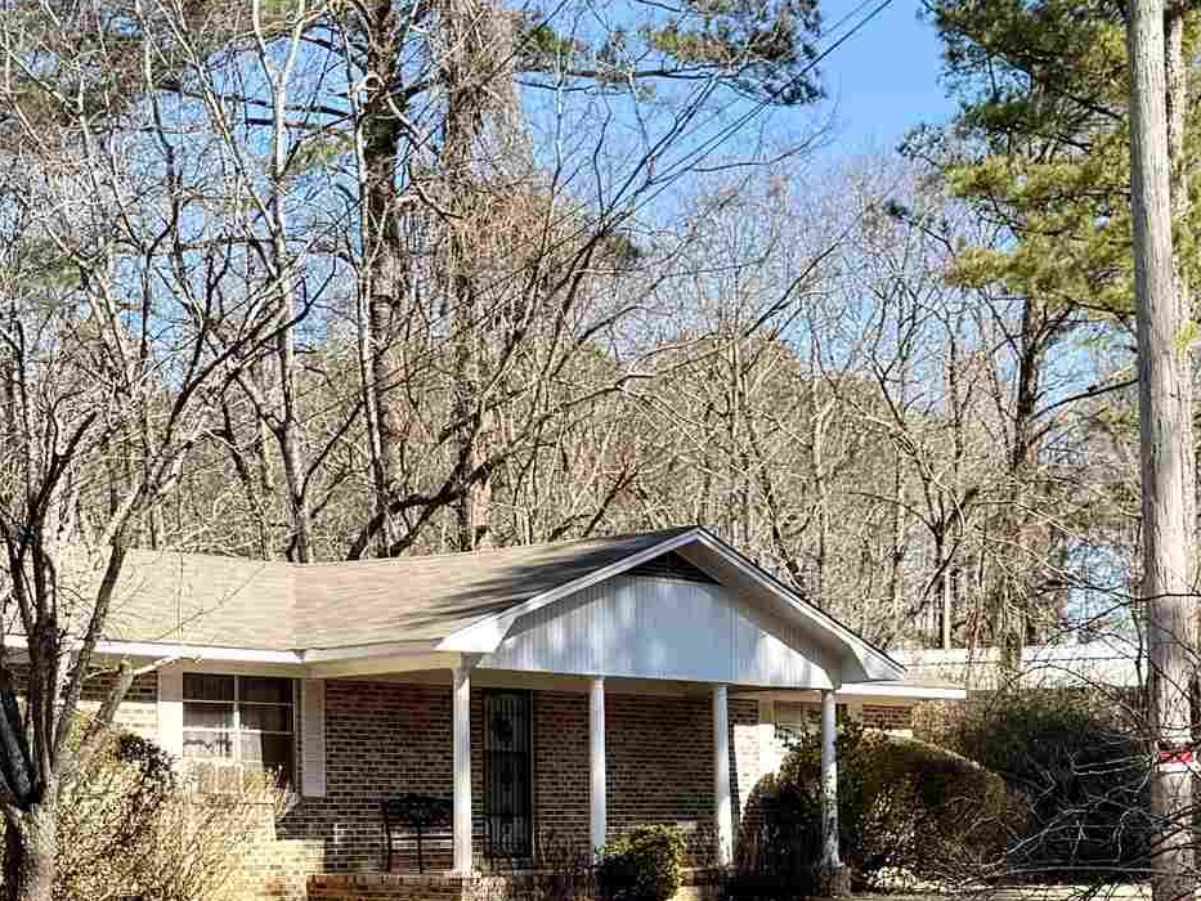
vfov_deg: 18.4
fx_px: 2741
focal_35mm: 79
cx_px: 409
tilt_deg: +0.4
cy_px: 813
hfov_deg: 24.6
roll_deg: +1.4
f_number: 1.78
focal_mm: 6.76
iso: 80
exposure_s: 1/1812
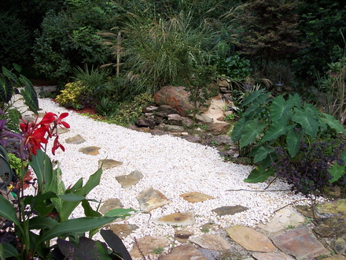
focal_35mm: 39
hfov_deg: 47.9
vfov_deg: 36.8
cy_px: 130
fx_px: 390
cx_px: 173
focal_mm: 8
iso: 100
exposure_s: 1/250
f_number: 3.4
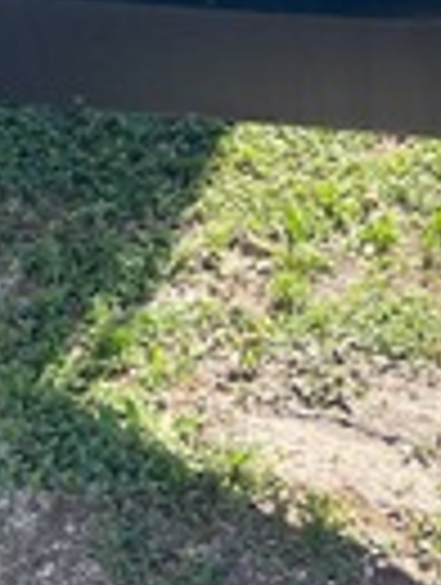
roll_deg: -1.3
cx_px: 378
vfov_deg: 14.6
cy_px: -212
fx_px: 2167
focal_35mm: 128
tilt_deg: -14.4
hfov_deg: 11.6
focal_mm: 5.1
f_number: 1.6
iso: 50
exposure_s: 1/1441
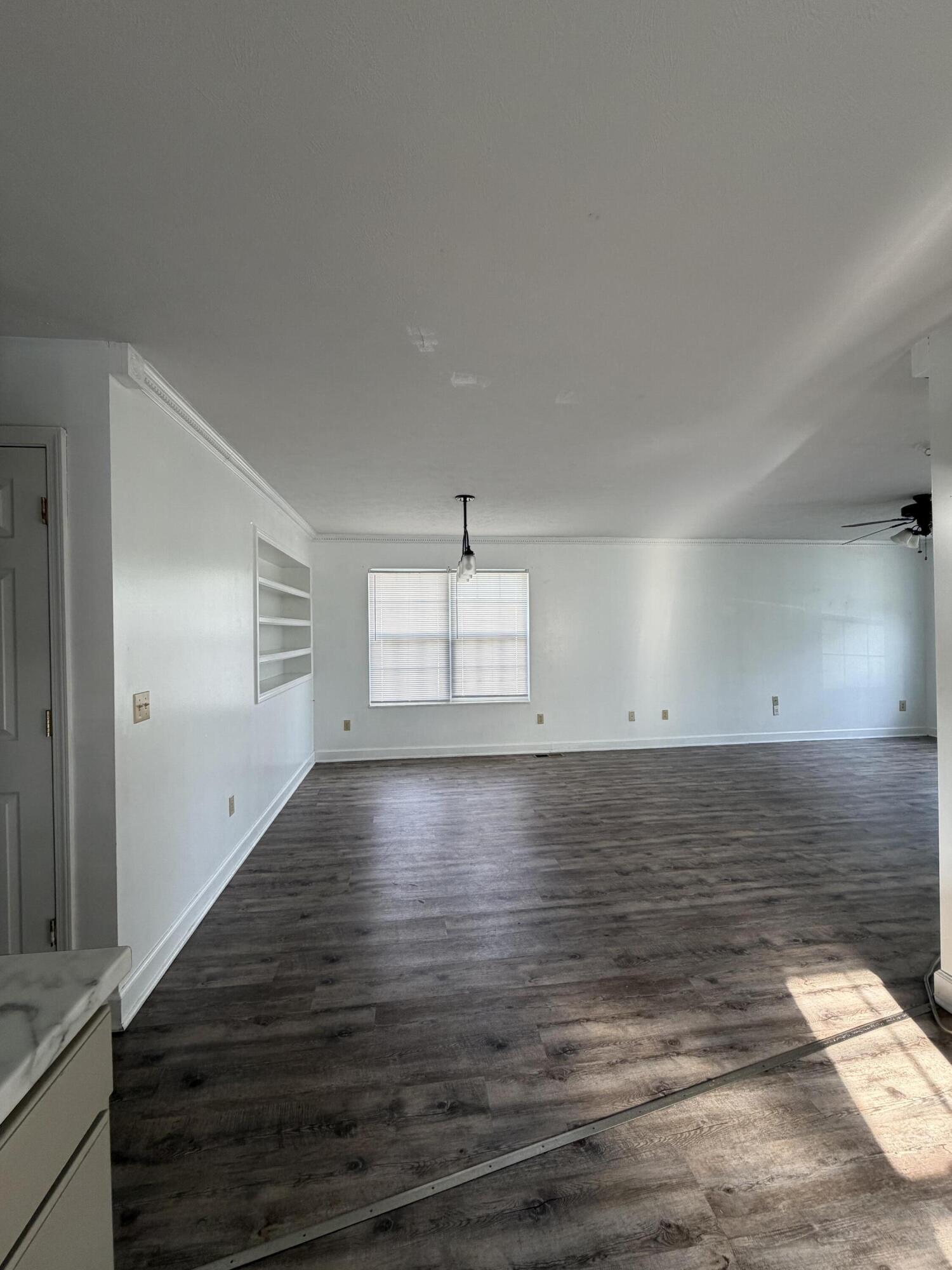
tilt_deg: +0.1
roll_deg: +0.5
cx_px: 476
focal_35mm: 14
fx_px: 513
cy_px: 635
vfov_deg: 102.1
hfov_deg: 85.7
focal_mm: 2.22
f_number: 2.2
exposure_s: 1/121
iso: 160
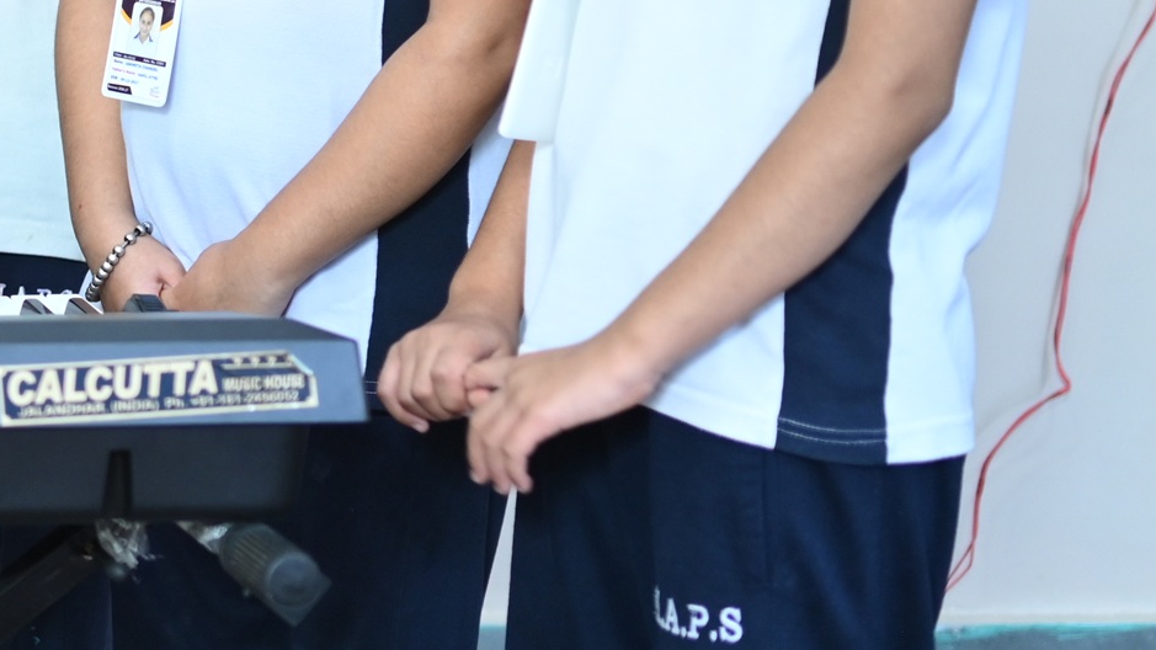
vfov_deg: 10.2
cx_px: -648
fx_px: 3586
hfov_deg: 16.5
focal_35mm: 117
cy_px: -81
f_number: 1.8
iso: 640
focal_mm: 35
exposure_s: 1/100
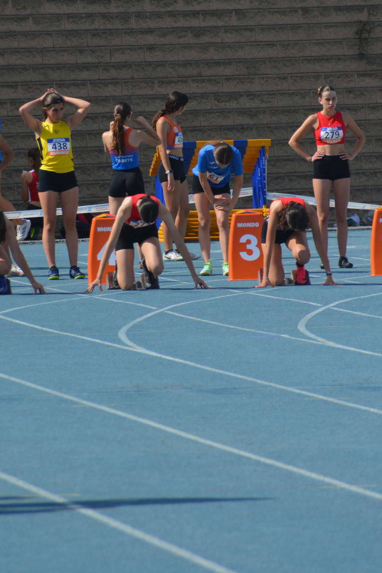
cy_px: 216
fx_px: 7733
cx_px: 146
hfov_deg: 2.8
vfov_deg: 4.2
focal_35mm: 486
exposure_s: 1/1600
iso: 400
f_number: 6.3
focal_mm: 200
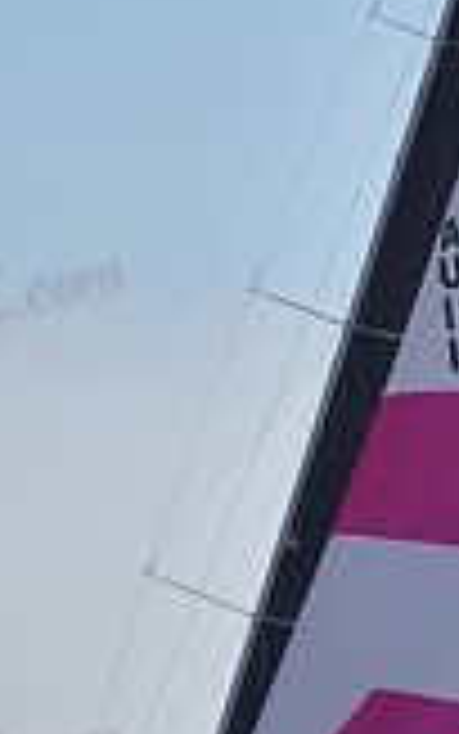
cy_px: 513
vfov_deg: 4.1
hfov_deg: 2.6
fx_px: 10139
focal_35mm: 507
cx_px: 358
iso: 320
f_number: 9
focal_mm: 140
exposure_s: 1/1600
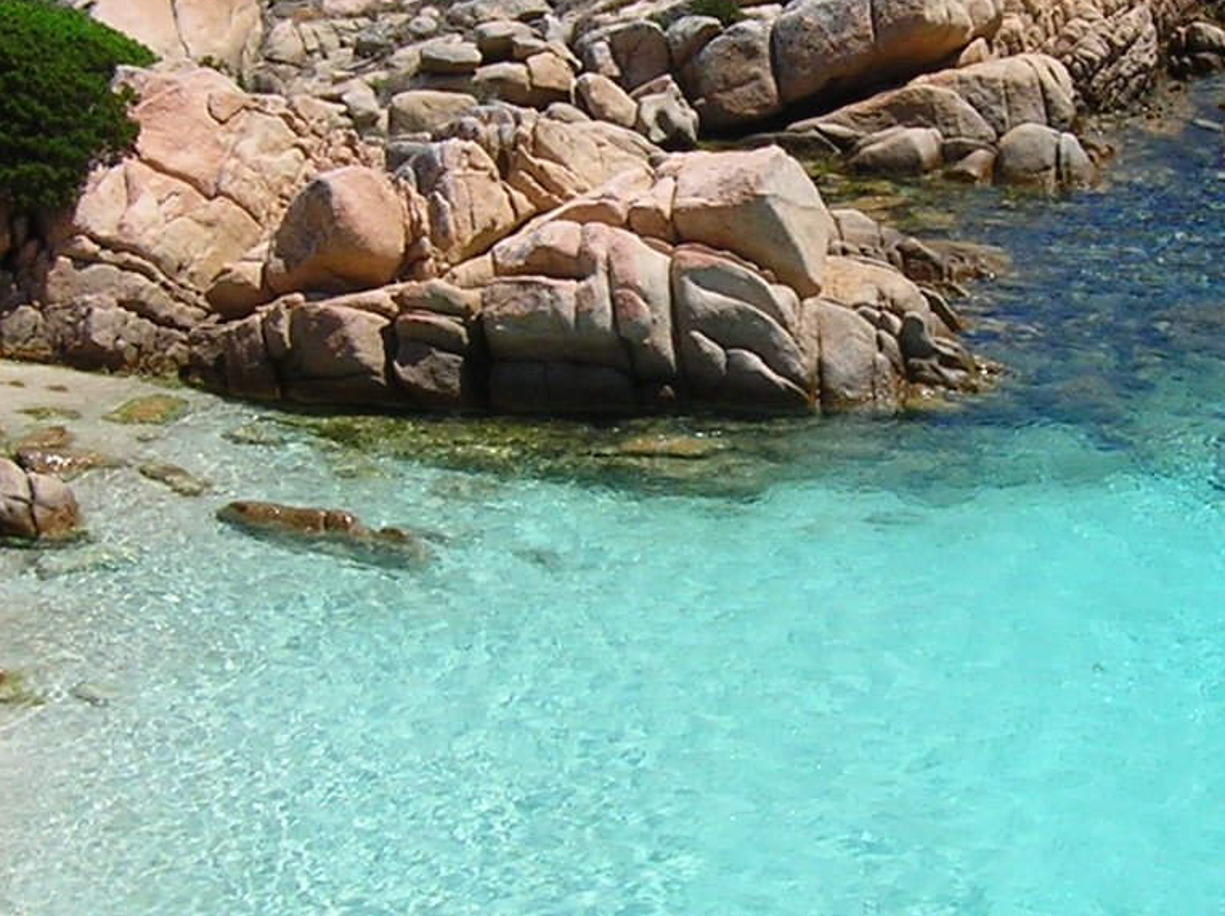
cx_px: 808
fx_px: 3607
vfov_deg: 14.5
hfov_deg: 19.2
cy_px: 350
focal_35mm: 102
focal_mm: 5.7
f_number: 4.9
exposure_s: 1/502
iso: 50
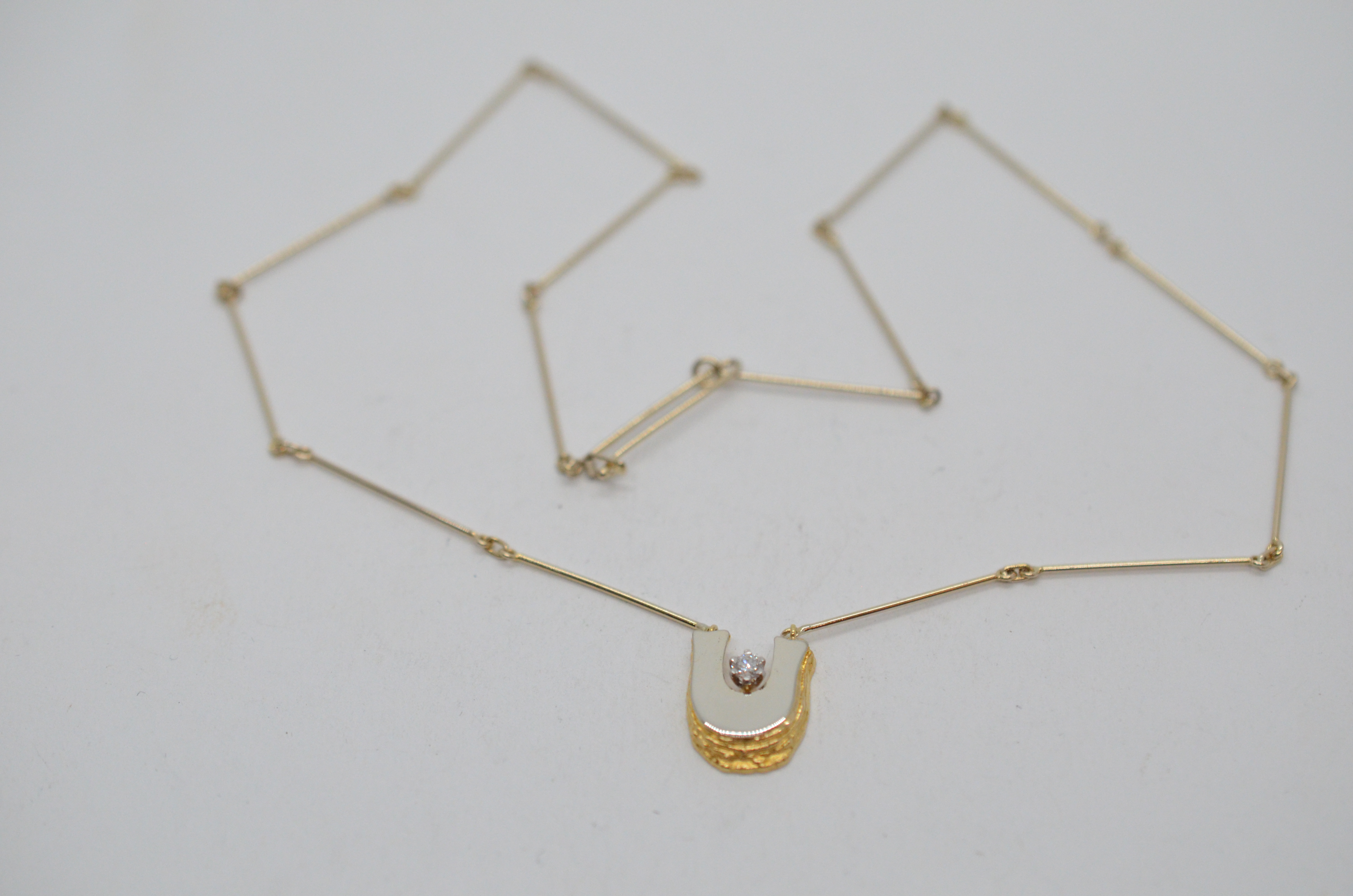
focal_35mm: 60
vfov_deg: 22.5
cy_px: 448
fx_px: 2250
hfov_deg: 33.5
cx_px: 676
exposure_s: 1/2500
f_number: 4.5
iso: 2000
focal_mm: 40
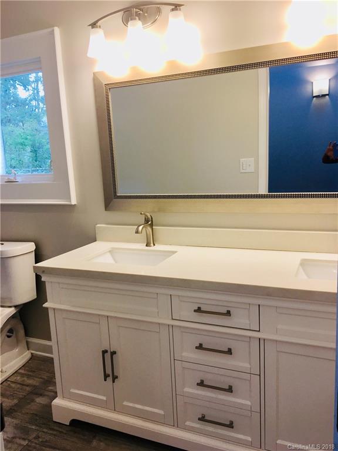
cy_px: 226
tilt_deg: -8.8
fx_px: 378
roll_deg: +2.8
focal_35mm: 29
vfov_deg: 61.7
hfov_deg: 48.2
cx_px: 169
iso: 32
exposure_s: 1/60
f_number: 2.2
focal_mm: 4.15
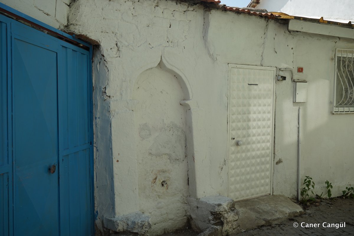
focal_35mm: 35
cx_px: 177
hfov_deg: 54.4
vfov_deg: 37.9
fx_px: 344
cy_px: 118
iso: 100
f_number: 7.1
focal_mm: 35
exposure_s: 1/400
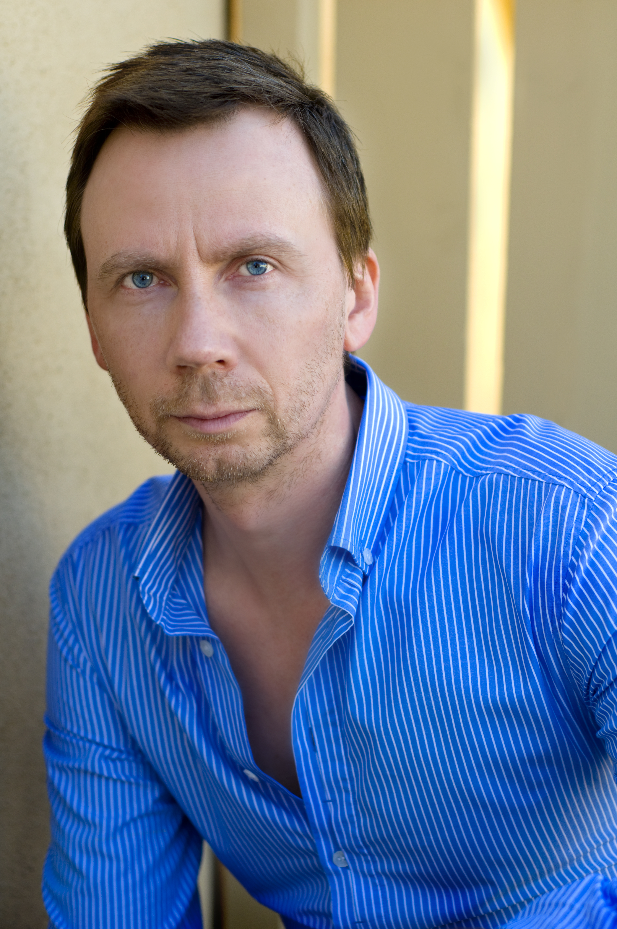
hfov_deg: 18.1
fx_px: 1933
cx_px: 308
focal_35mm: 75
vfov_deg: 27.0
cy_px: 464
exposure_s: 1/500
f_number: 2.8
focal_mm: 50
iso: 320
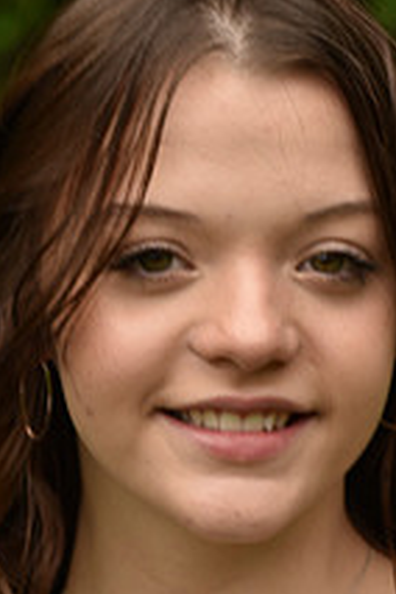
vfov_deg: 8.9
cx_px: 169
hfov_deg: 5.9
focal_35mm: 231
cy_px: 332
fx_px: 3811
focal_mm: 85
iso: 200
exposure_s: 1/320
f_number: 5.6
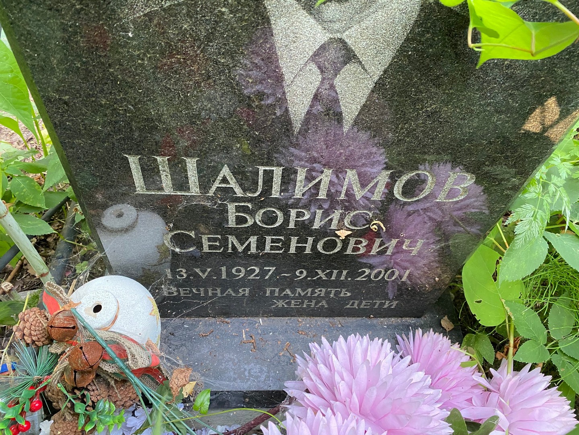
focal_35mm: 26
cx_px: 290
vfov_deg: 53.1
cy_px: 218
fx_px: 435
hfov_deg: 67.3
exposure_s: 1/60
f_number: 1.8
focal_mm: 4.25
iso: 400
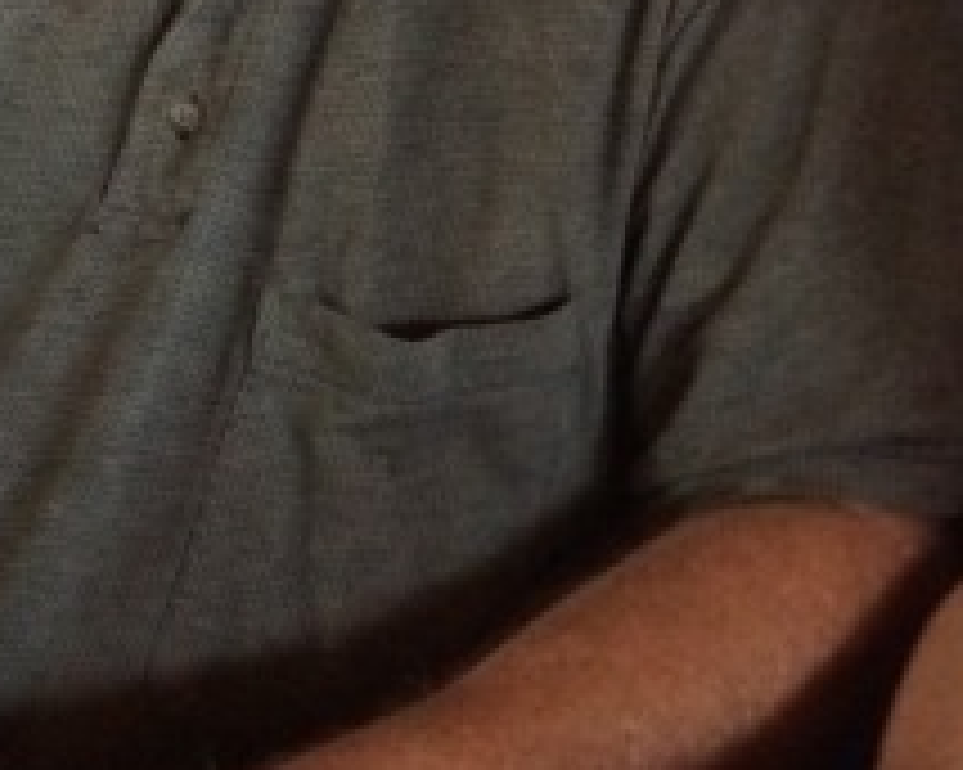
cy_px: -275
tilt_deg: -2.8
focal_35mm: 106
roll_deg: +0.0
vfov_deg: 13.9
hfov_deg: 17.9
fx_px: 3020
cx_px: 824
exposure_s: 1/20
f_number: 2.2
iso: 320
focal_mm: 4.15
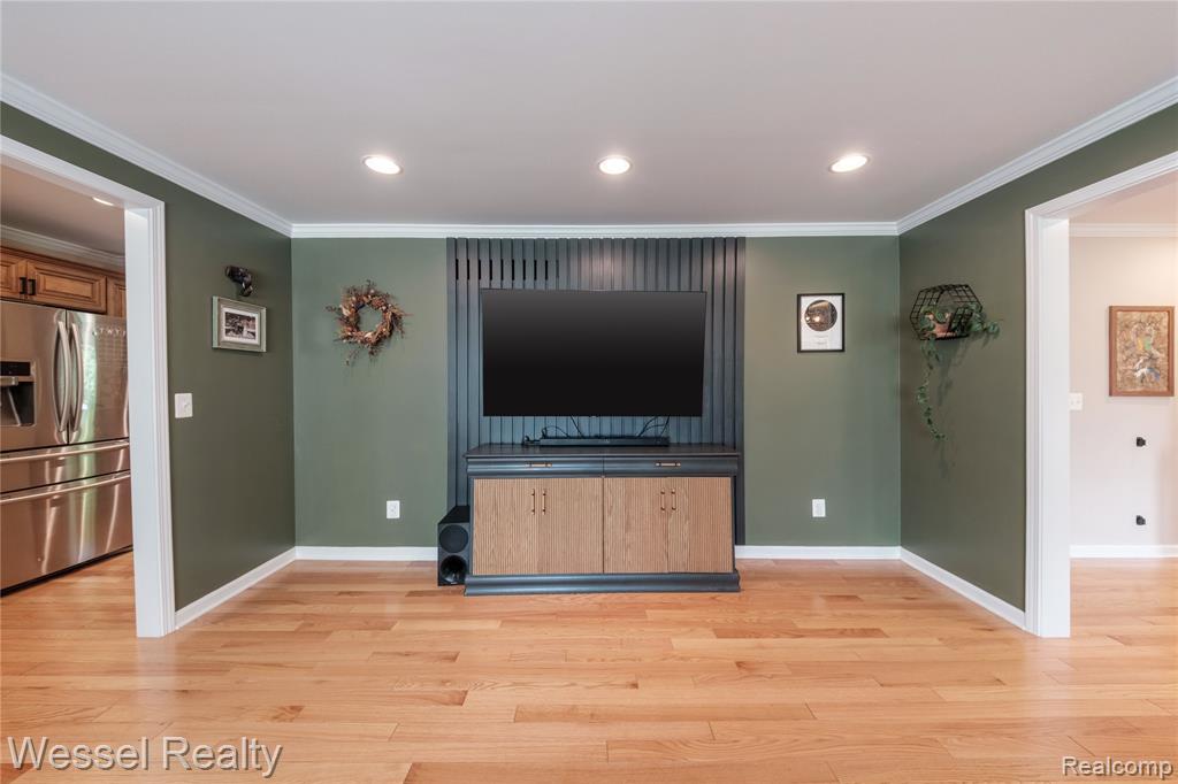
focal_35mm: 12
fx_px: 393
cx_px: 589
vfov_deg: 90.0
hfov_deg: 112.6
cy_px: 392
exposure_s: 1/220
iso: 800
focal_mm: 8
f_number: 7.1
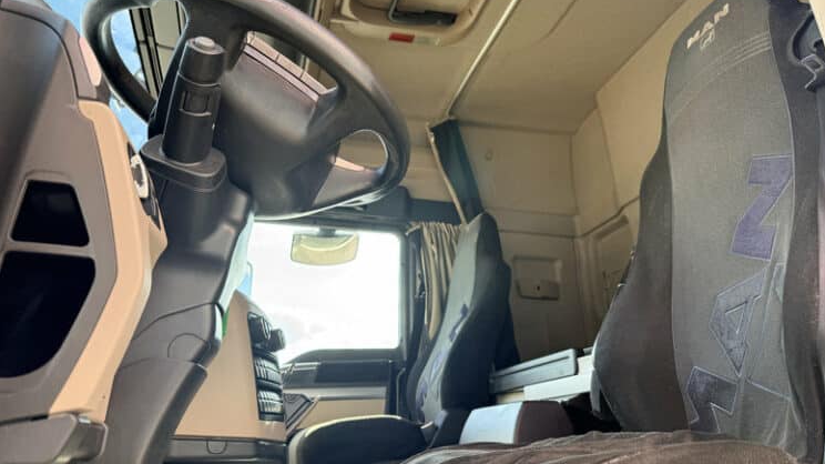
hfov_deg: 69.9
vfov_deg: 42.8
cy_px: 215
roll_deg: +0.2
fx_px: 590
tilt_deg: +22.0
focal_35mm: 27
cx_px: 425
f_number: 1.78
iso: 100
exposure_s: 1/279
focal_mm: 6.76
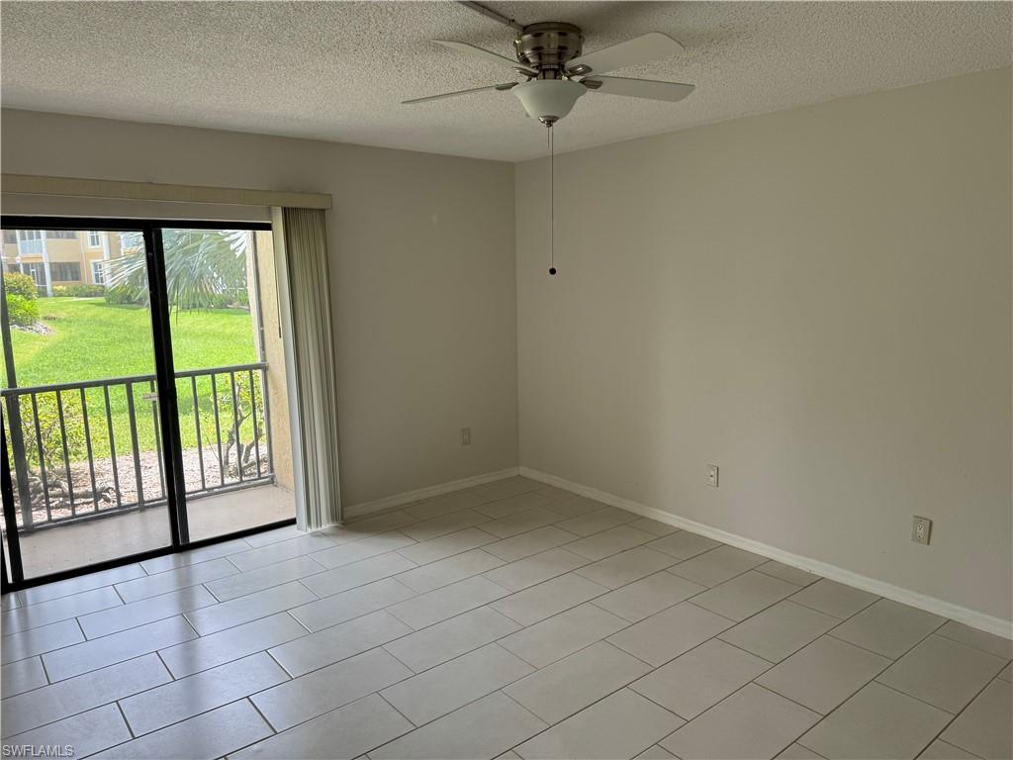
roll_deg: +0.8
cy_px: 380
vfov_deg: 56.8
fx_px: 702
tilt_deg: -9.6
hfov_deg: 71.6
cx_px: 506
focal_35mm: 24
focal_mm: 6.76
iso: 64
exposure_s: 1/194
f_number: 1.78
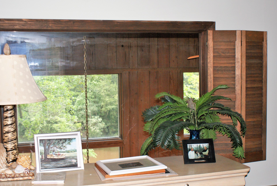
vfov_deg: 27.1
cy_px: 98
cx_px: 127
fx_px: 385
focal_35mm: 50
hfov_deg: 39.5
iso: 400
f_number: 4.5
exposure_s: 1/60
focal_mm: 28
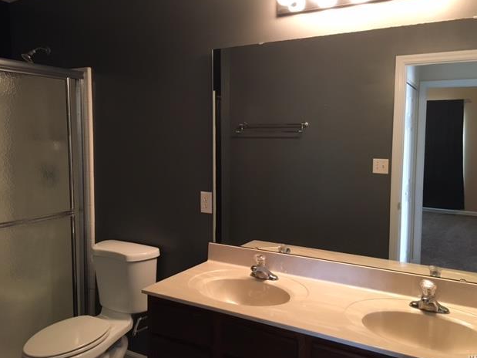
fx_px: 413
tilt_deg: -4.9
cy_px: 177
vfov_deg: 46.8
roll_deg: -0.8
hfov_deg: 60.0
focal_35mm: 30
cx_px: 244
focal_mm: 4.15
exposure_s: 1/30
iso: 200
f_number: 2.2
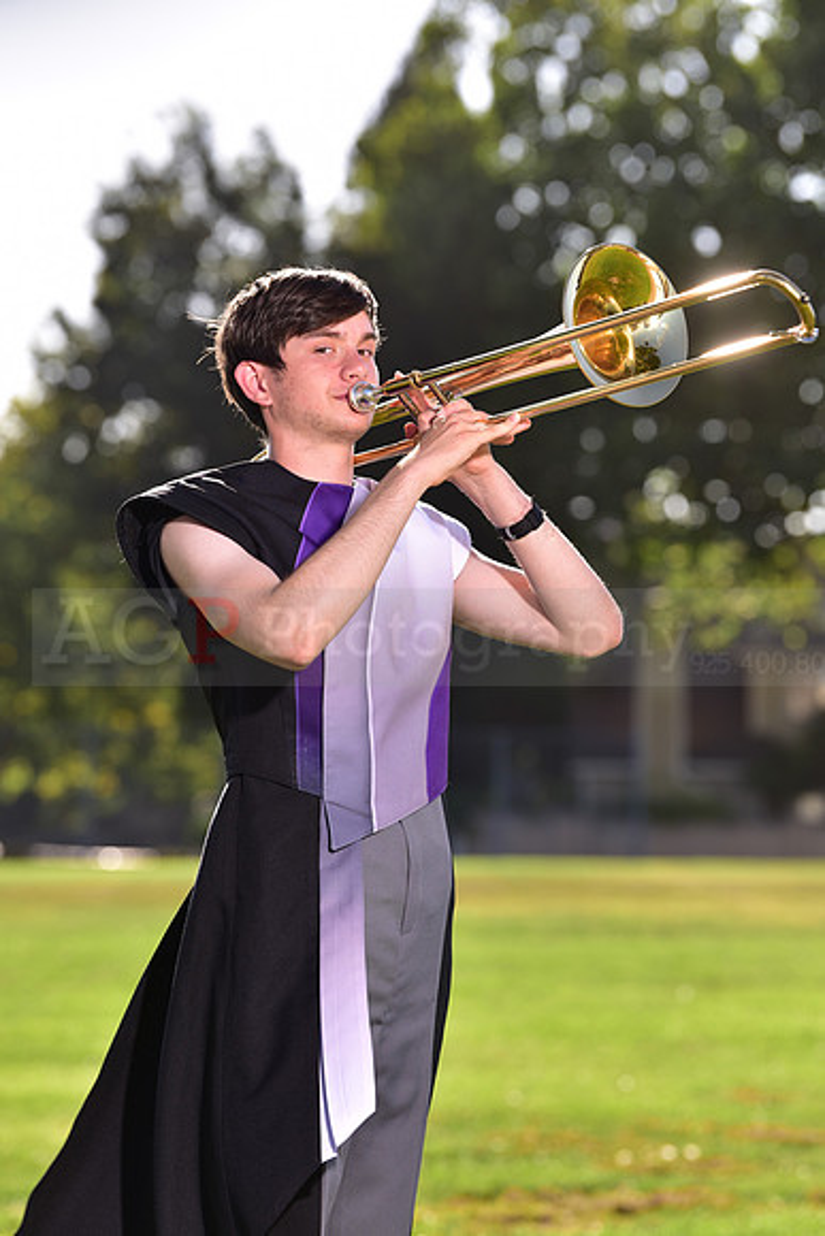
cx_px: 412
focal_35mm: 165
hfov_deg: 8.3
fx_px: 5668
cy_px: 618
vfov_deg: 12.4
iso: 80
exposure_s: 1/250
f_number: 5
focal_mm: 165
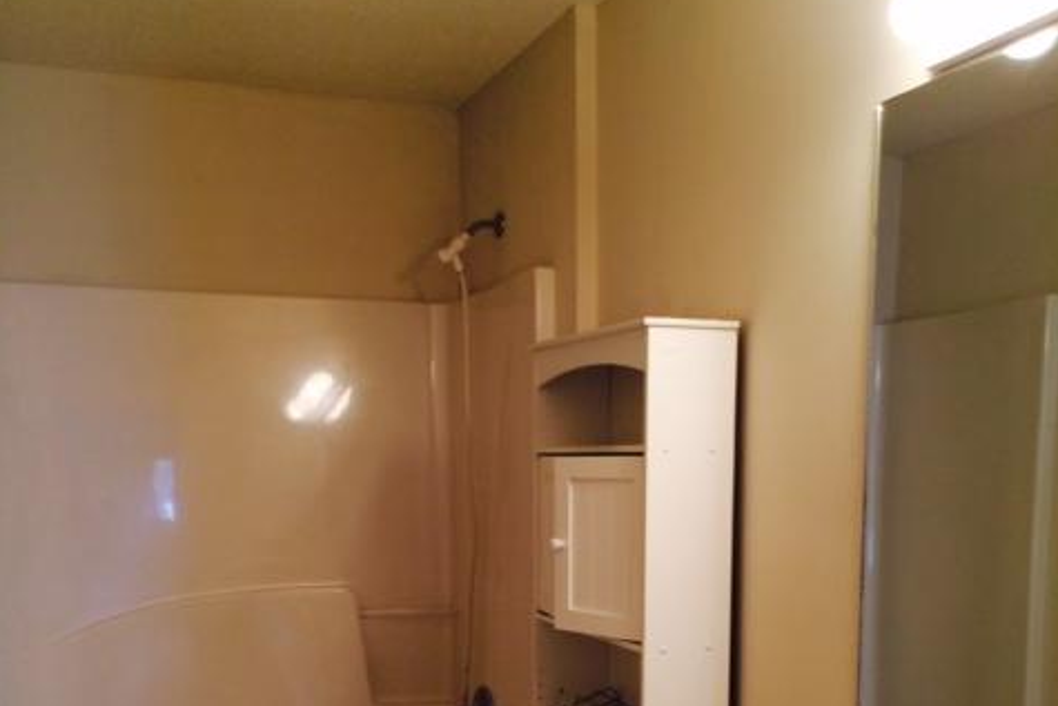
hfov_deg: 46.4
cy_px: 610
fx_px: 1235
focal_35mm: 42
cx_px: 528
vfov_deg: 30.7
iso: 64
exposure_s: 1/33
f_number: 2.2
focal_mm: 4.12
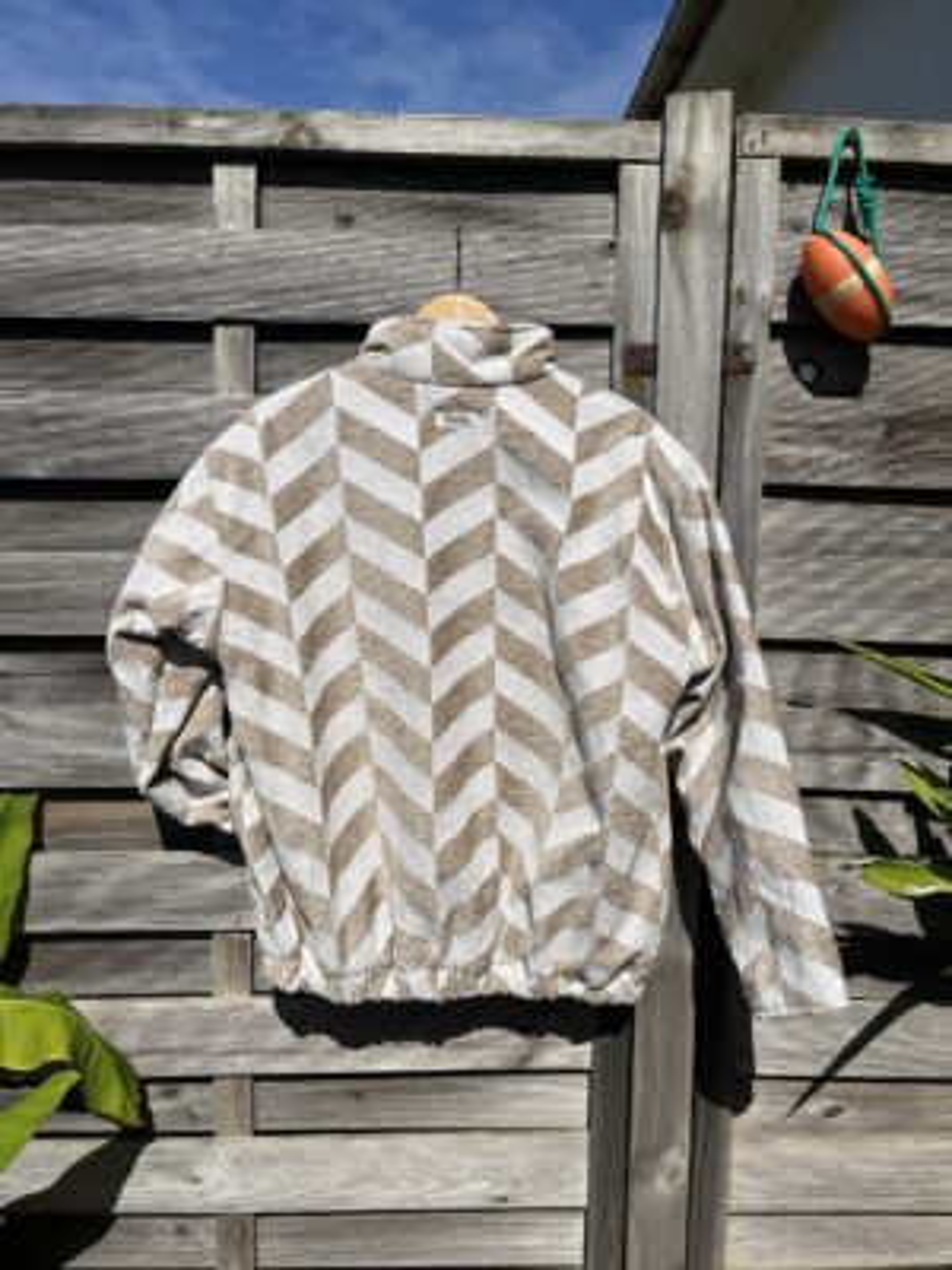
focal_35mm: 26
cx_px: 476
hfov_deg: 53.1
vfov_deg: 67.3
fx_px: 953
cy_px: 635
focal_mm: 5.1
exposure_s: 1/10870
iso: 50
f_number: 1.6
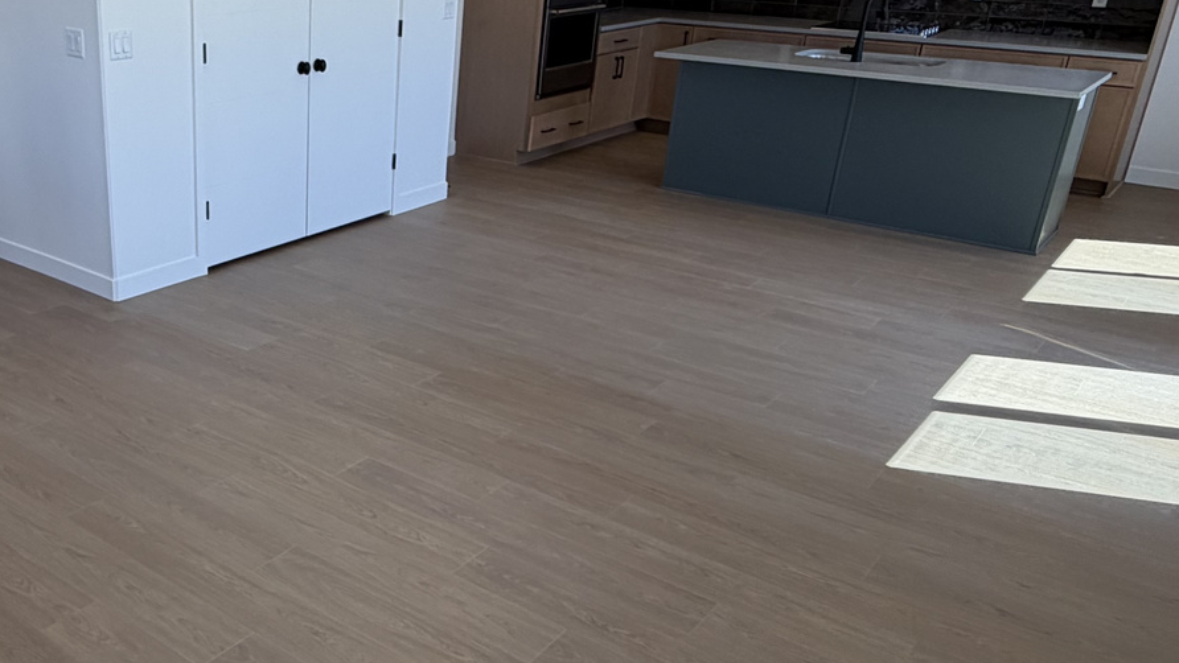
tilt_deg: -21.9
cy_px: 353
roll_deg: +0.1
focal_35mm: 35
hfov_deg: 53.7
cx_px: 279
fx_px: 1094
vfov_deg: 33.7
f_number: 2.2
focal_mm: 2.22
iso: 50
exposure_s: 1/153
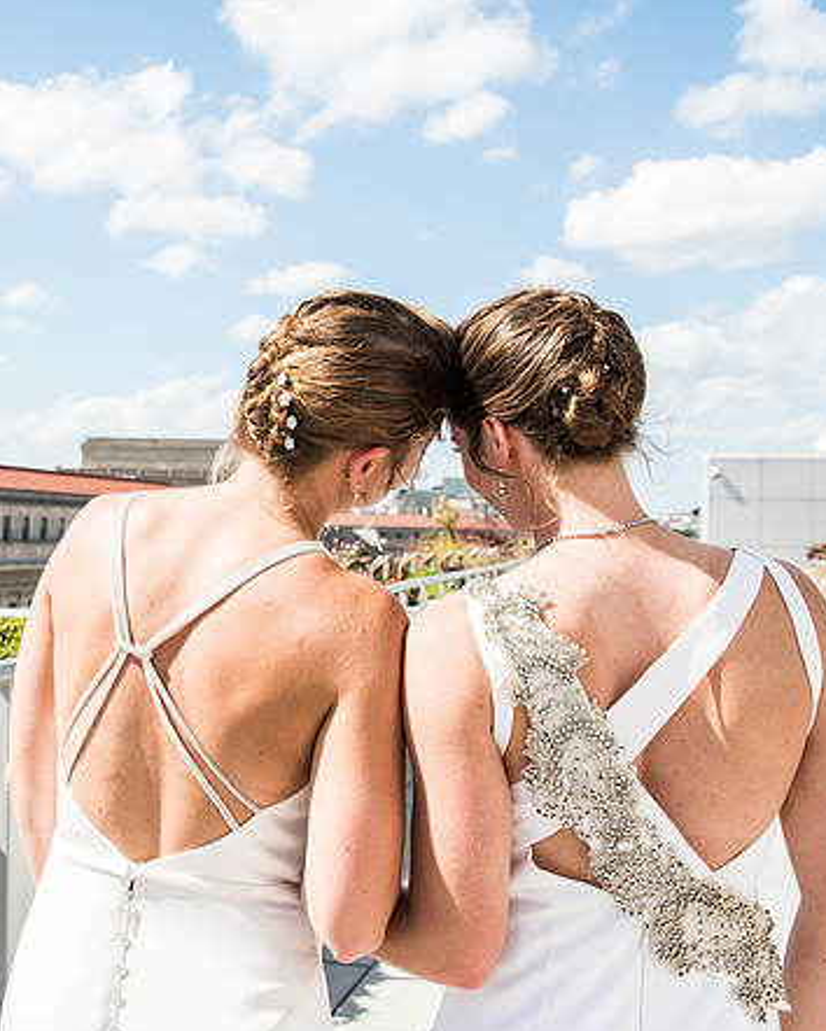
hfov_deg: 30.6
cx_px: 157
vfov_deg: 38.8
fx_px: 1466
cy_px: 497
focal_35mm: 48
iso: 200
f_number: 7.1
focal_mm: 32
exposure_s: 1/1250
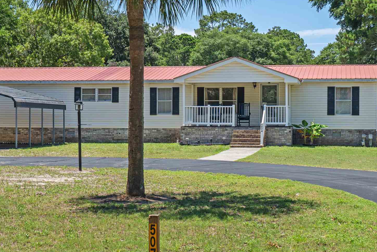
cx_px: 179
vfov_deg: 18.4
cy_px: 80
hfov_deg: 27.3
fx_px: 775
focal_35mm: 74
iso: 250
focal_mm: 35
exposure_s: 1/60
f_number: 8
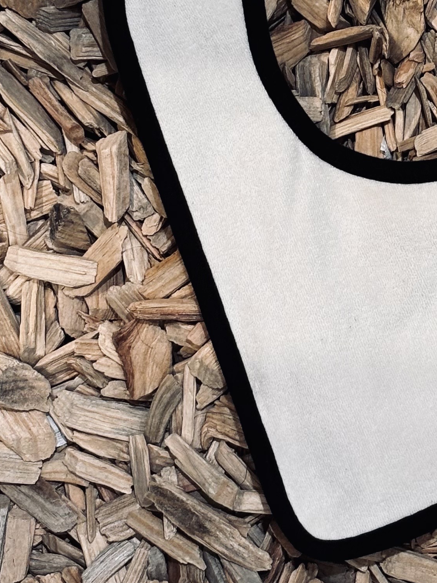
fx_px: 2357
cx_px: 416
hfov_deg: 10.5
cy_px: 106
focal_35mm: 140
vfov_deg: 14.0
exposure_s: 1/55
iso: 50
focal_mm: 5.96
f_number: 1.6
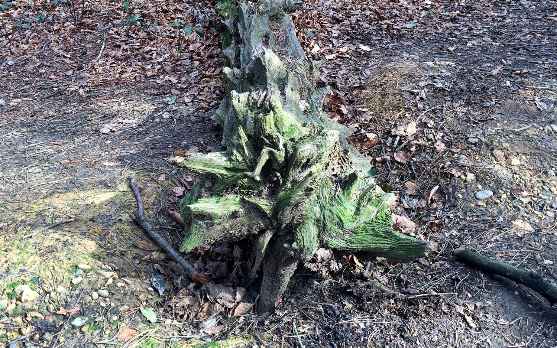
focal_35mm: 42
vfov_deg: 29.7
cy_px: 61
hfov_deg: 47.2
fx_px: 638
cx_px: 277
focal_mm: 4.15
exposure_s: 1/108
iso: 32
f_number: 2.2
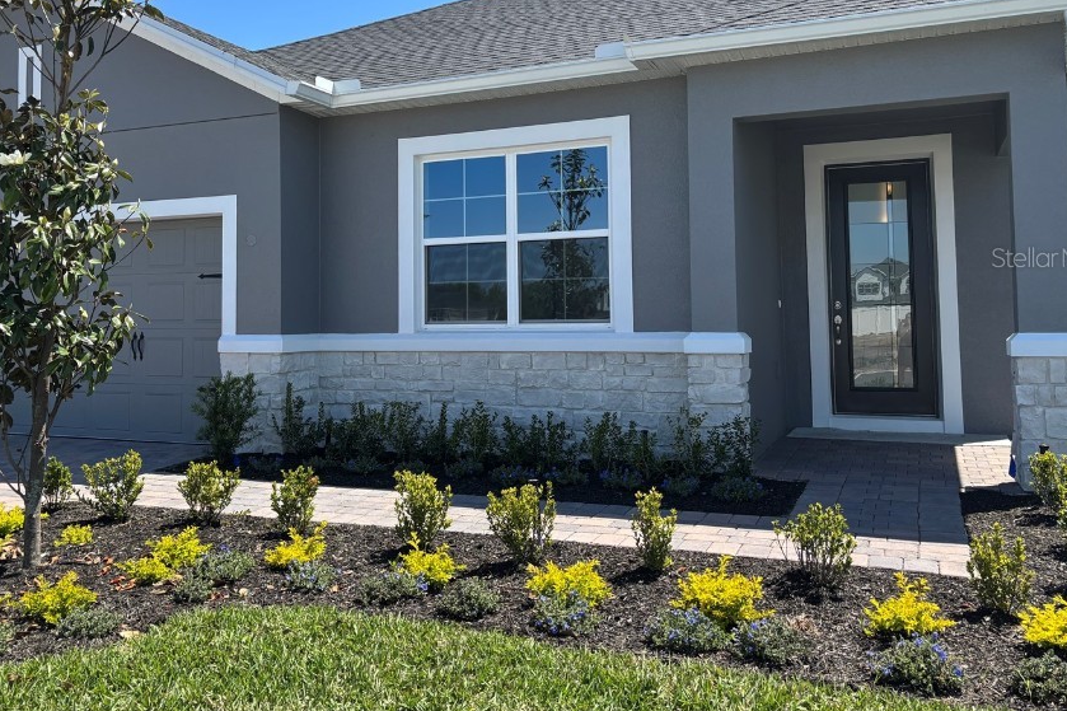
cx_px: 460
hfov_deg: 57.0
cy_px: 257
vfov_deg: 39.6
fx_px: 978
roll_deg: +0.5
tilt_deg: +3.7
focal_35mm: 33
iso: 50
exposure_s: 1/1912
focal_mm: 5.96
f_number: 1.6
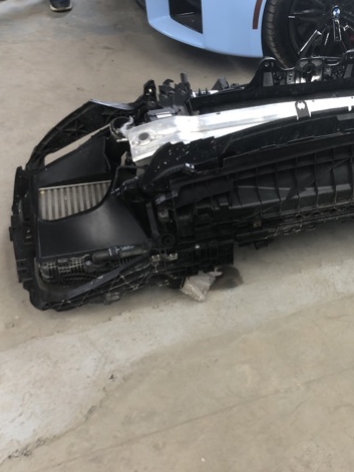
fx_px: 518
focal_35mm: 38
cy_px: 236
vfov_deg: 49.0
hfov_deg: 36.2
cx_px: 294
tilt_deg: -45.9
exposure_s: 1/15
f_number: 1.8
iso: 40
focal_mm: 3.99
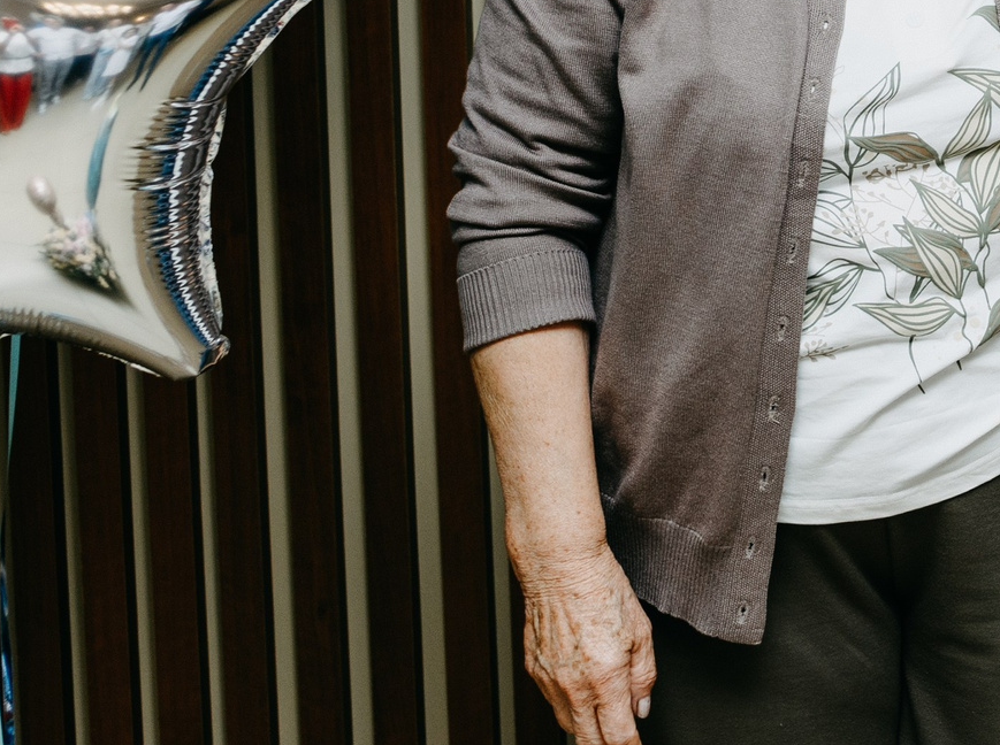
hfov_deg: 16.1
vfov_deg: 12.7
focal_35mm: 114
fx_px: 3286
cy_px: -129
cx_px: 1423
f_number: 4
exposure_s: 1/160
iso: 200
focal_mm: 35
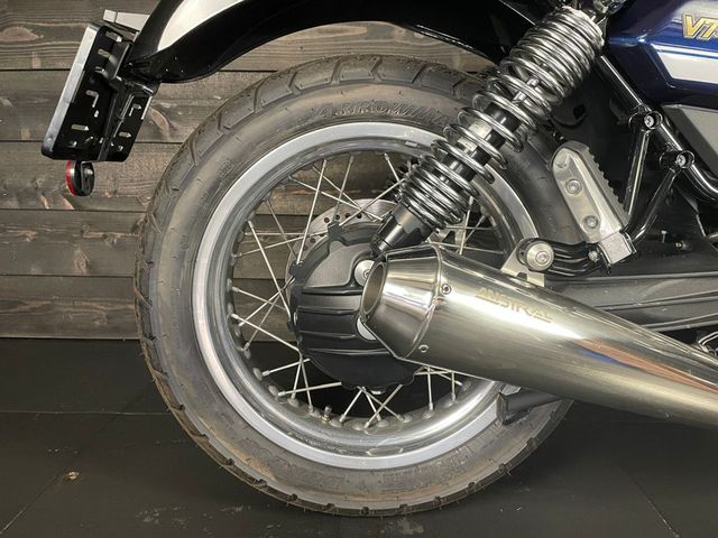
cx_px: 359
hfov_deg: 67.3
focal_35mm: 26
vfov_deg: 53.1
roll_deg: -0.5
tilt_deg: -10.3
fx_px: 539
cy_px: 269
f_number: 1.6
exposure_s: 1/50
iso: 400
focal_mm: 4.2
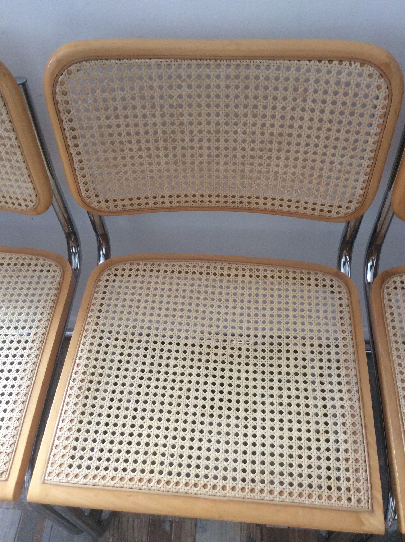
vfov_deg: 56.9
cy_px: 271
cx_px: 202
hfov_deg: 44.1
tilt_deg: -52.7
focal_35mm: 32
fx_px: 501
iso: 100
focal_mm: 3.3
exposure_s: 1/25
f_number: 2.4
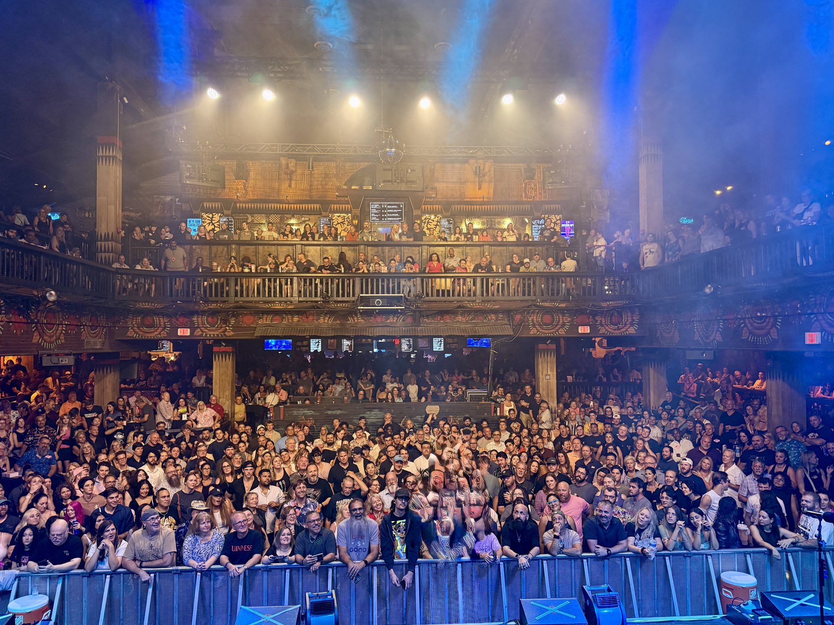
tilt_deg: +1.9
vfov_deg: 54.9
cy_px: 317
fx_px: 602
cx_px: 413
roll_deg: +0.2
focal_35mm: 25
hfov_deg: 69.4
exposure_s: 1/60
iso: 320
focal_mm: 6.76
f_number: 1.78
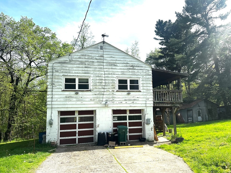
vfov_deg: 54.9
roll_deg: +0.4
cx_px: 119
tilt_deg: +5.5
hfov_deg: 69.4
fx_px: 167
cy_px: 89
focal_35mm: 25
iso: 80
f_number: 1.78
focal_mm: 6.86
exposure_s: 1/3597
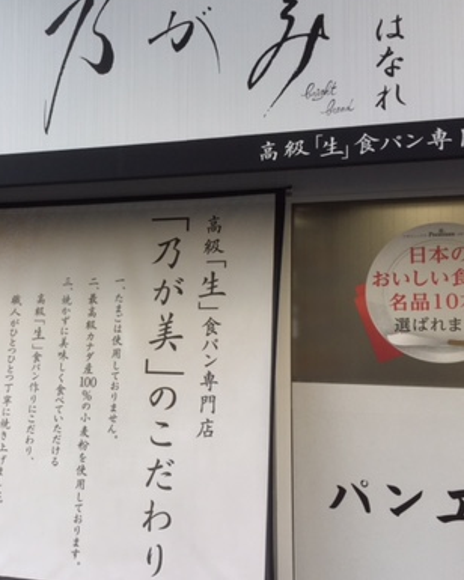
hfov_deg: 30.9
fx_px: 807
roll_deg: -1.4
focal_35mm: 47
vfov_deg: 39.5
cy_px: 291
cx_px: 66
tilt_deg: +3.6
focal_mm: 4.15
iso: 32
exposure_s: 1/338
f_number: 2.2
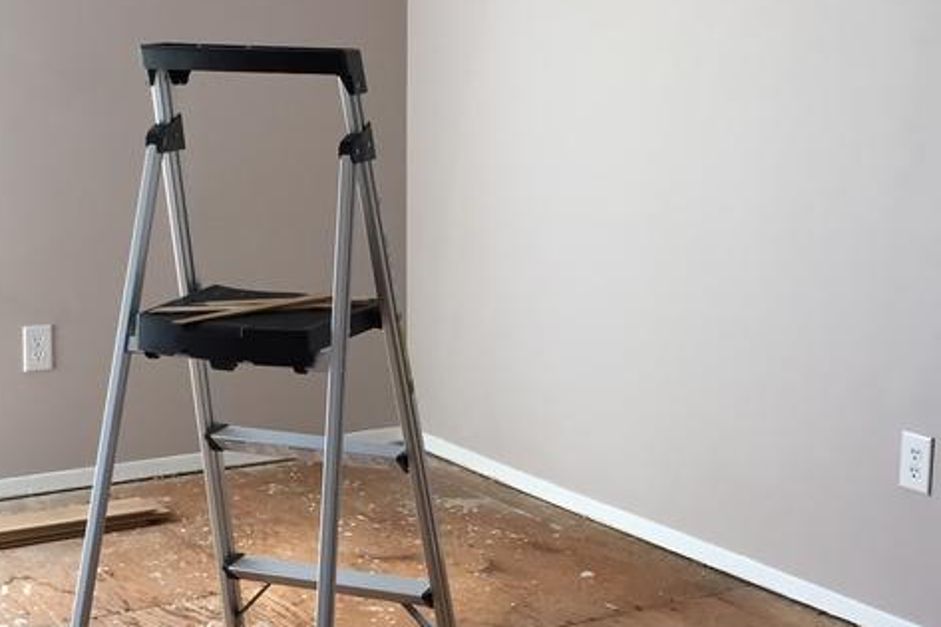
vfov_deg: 26.4
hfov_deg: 38.7
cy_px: 380
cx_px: 368
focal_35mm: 51
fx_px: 1333
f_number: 2.2
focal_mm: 4.15
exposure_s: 1/40
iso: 32
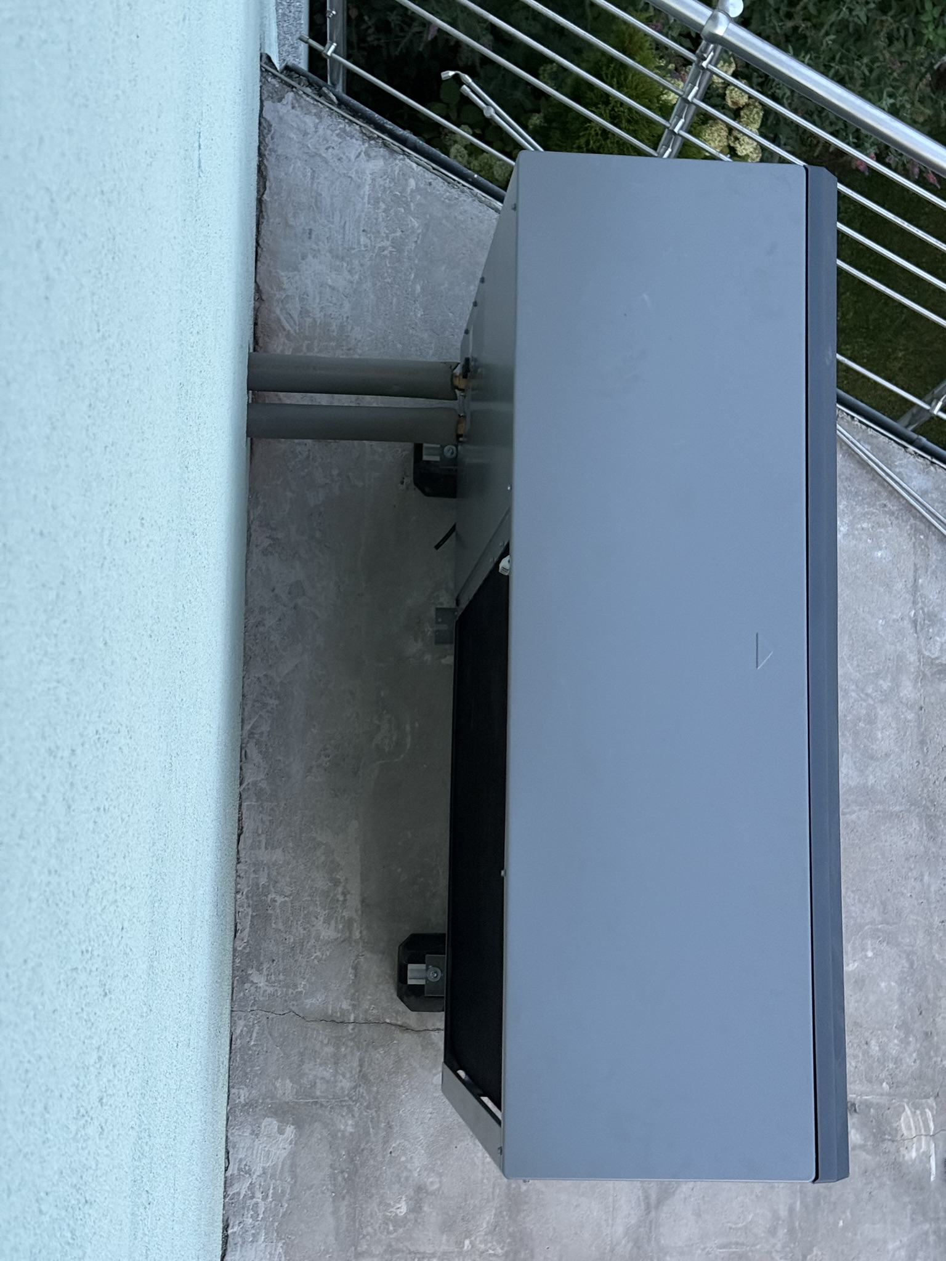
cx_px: 473
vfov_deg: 39.7
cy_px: 630
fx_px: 1749
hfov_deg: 30.3
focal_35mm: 48
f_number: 1.78
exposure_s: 1/30
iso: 640
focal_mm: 6.76
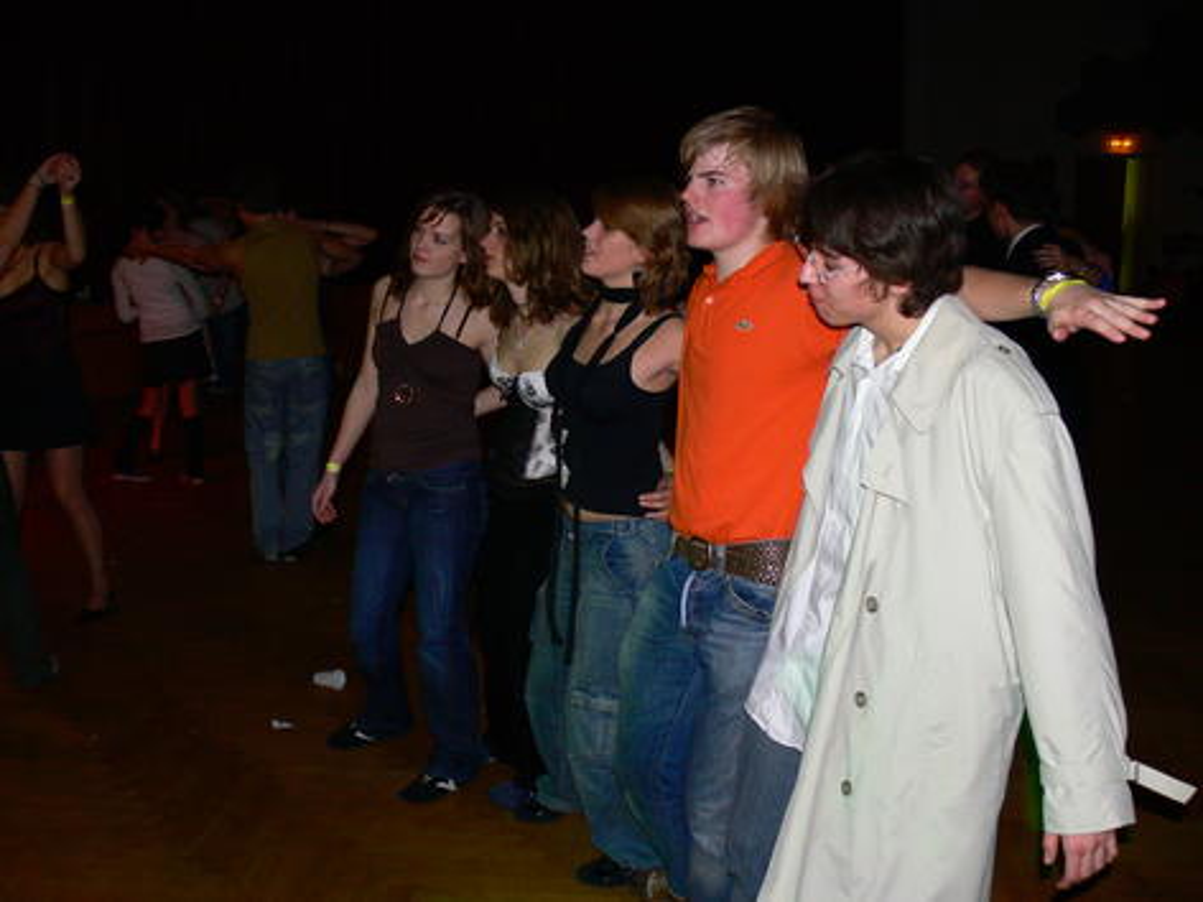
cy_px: 451
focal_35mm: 35
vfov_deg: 40.7
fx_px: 1216
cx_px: 602
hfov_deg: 52.6
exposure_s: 1/30
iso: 100
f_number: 2.8
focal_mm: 7.4
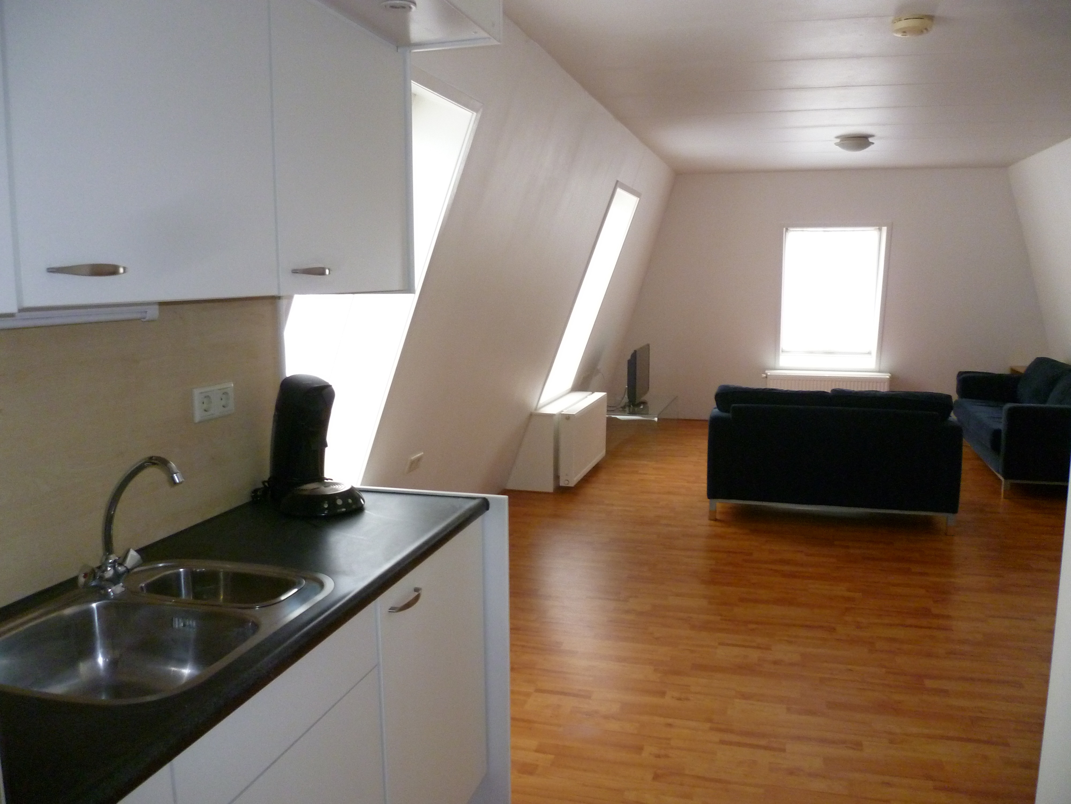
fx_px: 866
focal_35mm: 28
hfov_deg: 63.4
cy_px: 402
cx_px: 536
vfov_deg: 49.7
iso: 320
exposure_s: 1/30
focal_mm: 5
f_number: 2.8
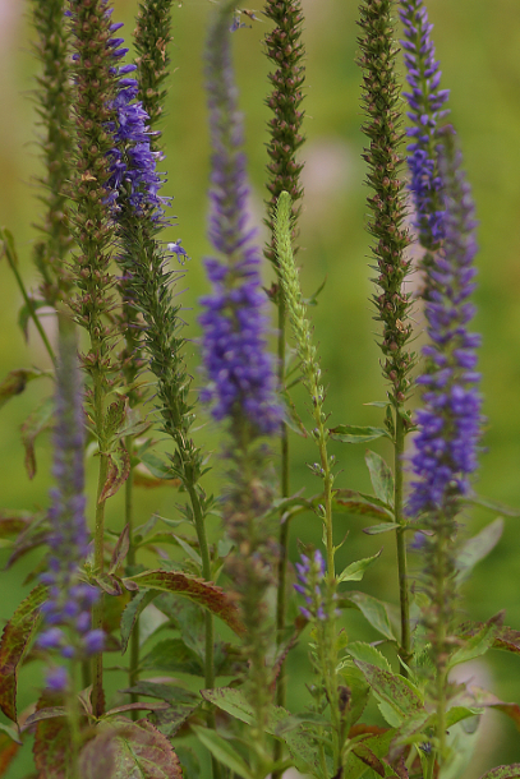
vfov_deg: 7.0
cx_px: 155
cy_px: 31
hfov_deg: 4.7
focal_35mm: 295
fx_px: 6388
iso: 100
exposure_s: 1/160
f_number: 2.8
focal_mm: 100
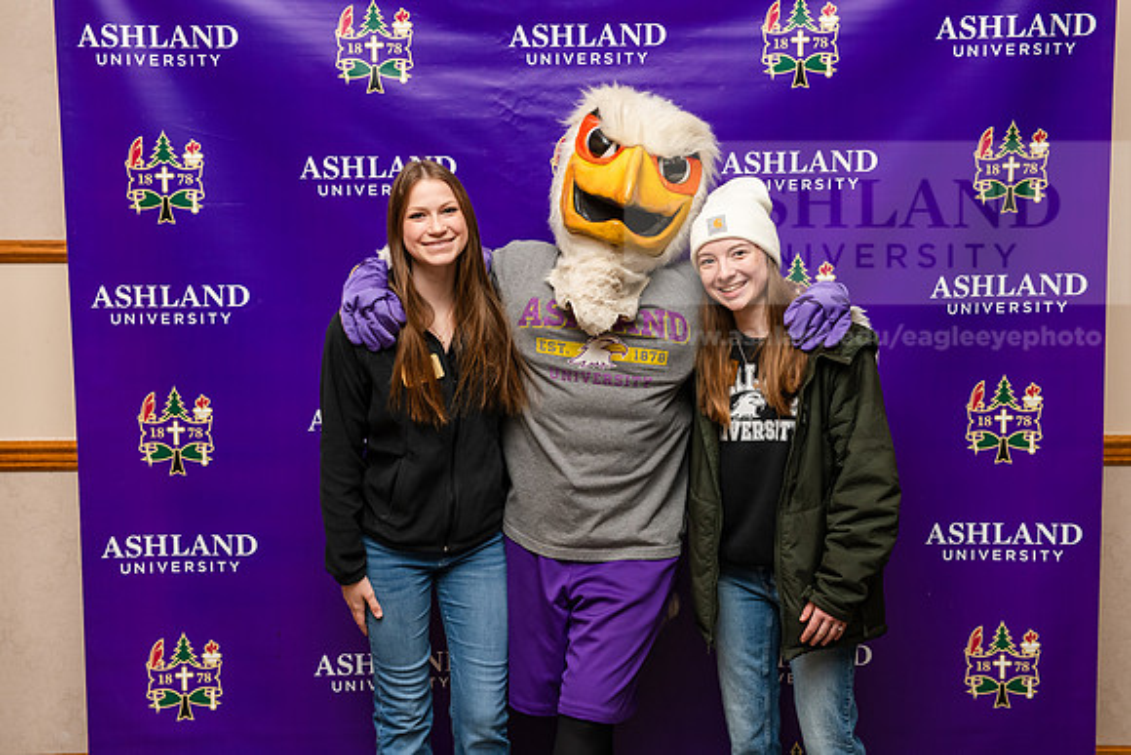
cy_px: 378
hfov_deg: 35.6
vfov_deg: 24.2
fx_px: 1760
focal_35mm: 56
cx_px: 566
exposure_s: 1/200
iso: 800
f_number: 5.6
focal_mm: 56
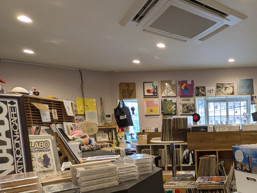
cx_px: 232
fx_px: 215
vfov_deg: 46.6
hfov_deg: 53.8
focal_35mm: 29
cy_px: 144
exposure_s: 1/72.3
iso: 245
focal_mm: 1.85
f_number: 2.2
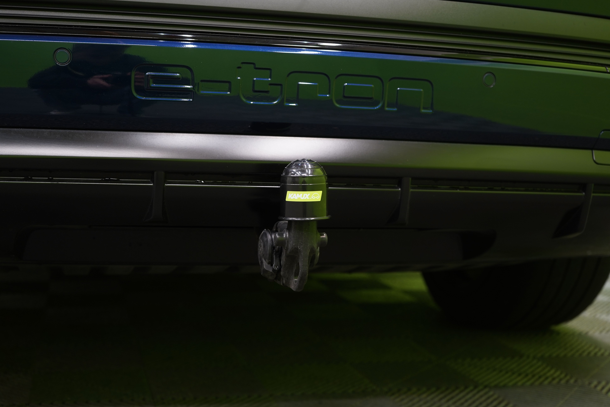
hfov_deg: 40.3
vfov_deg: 27.5
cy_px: 203
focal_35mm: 49
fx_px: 830
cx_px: 304
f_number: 5
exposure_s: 1/25
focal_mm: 48
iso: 640
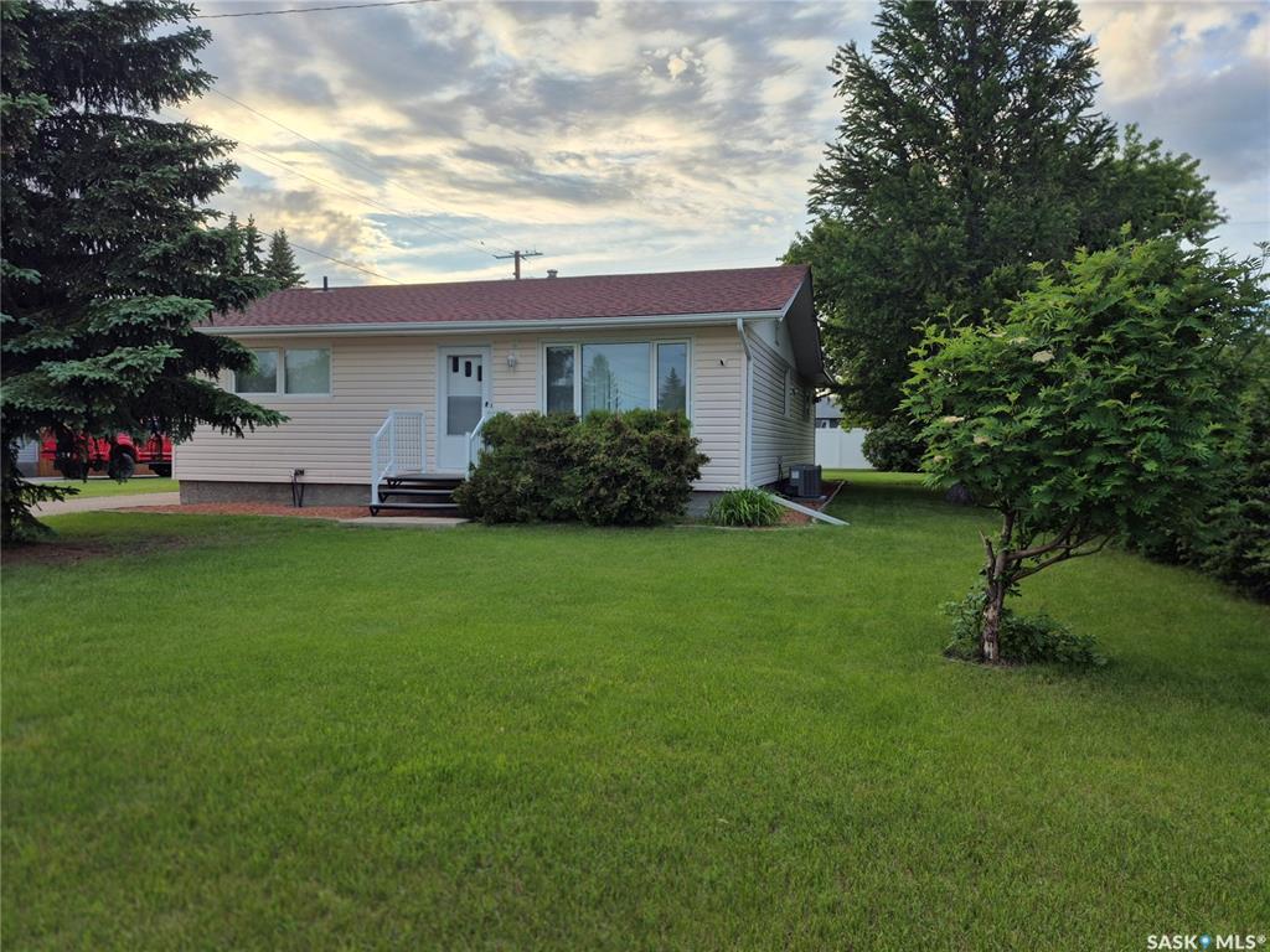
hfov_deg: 73.9
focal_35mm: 23
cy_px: 476
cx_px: 635
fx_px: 844
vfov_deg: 58.9
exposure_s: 1/1040
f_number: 1.8
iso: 25
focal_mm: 5.4
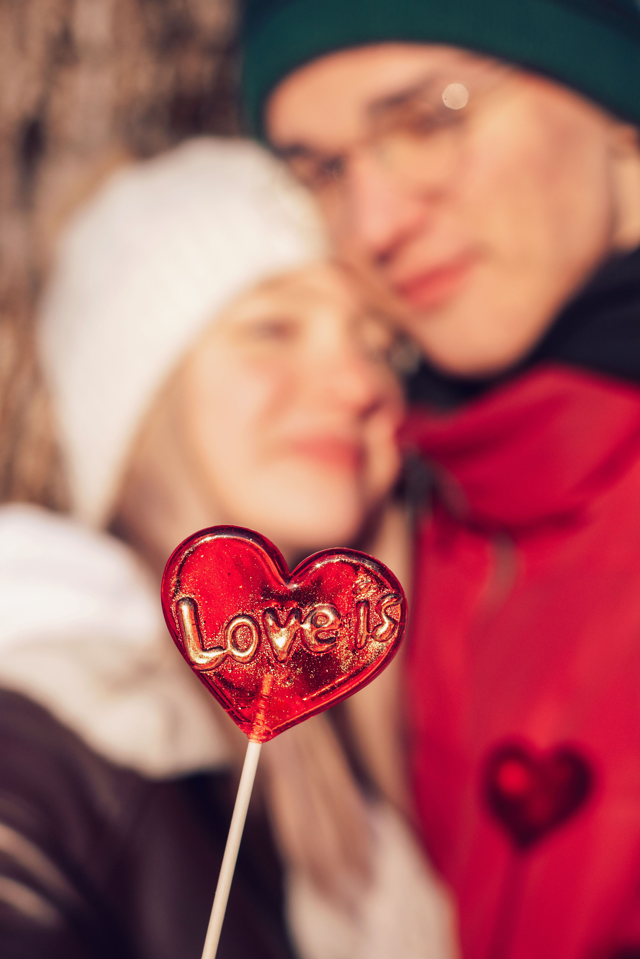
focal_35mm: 75
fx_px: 2000
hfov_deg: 18.2
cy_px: 480
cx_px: 320
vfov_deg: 27.0
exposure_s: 1/3200
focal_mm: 50
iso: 100
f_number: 3.5
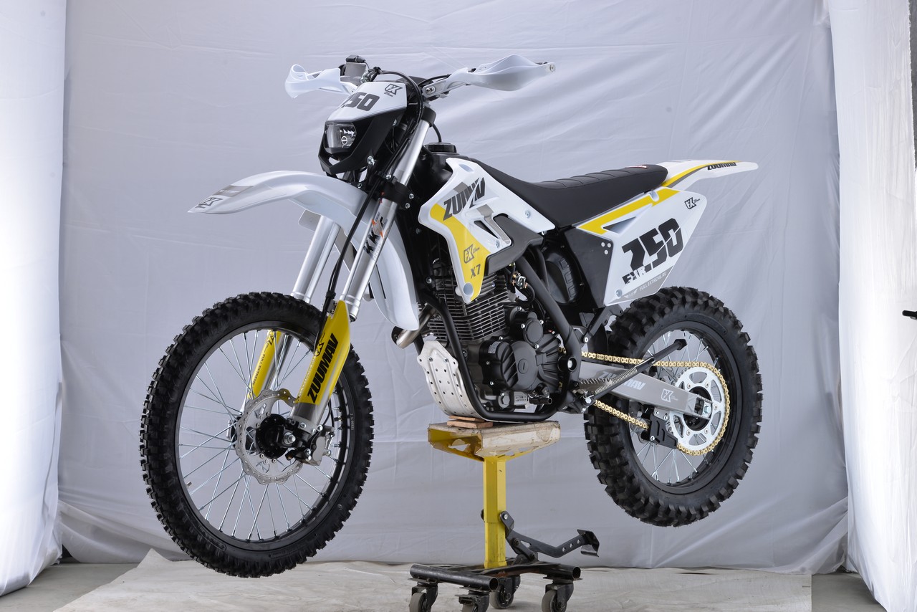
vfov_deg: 13.0
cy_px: 306
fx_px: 2675
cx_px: 458
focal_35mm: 105
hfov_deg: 19.5
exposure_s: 1/160
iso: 100
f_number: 13
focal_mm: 105
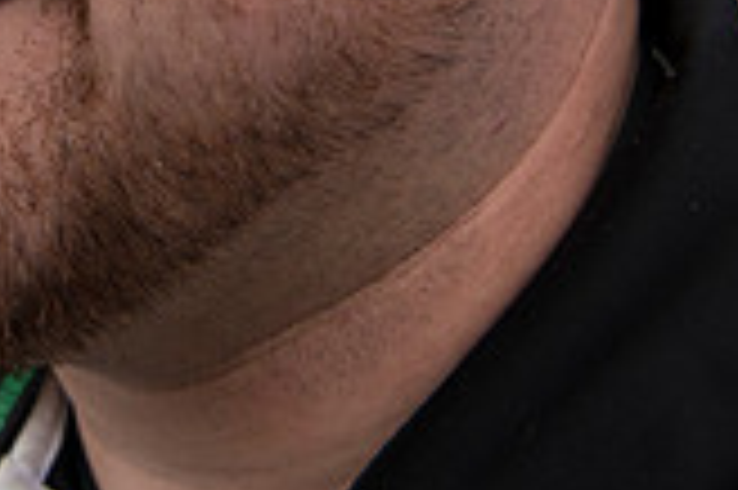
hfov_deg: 23.3
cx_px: 81
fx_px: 1741
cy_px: -317
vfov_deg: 14.6
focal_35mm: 85
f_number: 5.6
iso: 640
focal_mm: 24
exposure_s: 1/1600
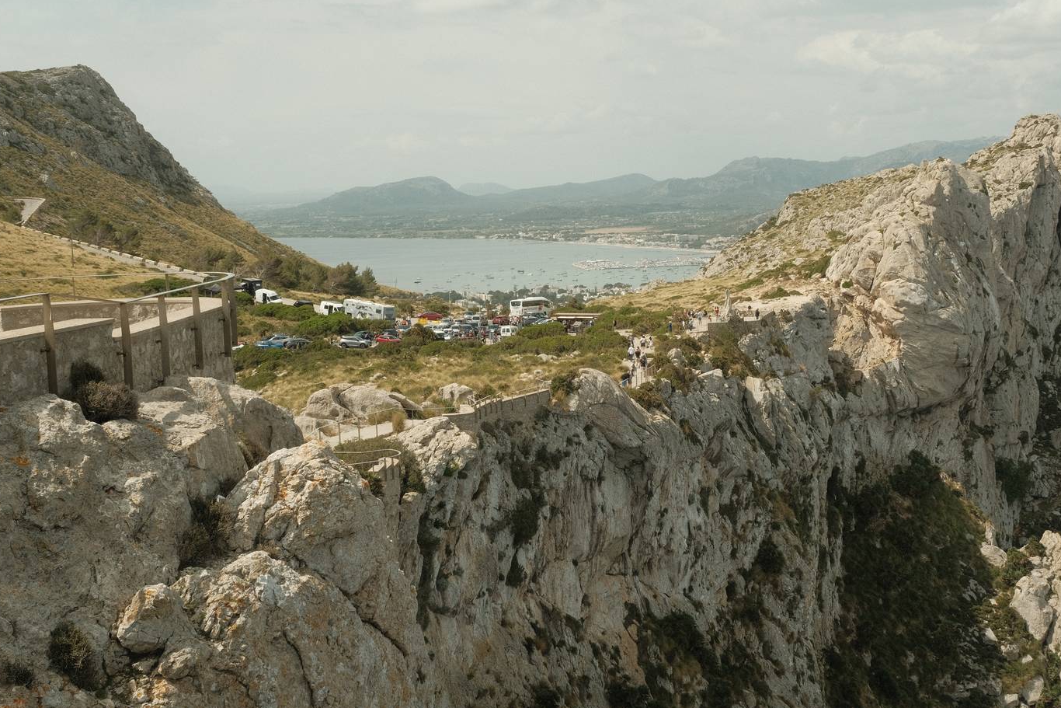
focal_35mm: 41
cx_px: 597
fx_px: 1208
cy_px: 312
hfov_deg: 47.3
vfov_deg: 32.6
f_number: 11
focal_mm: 23.5
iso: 640
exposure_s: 1/550
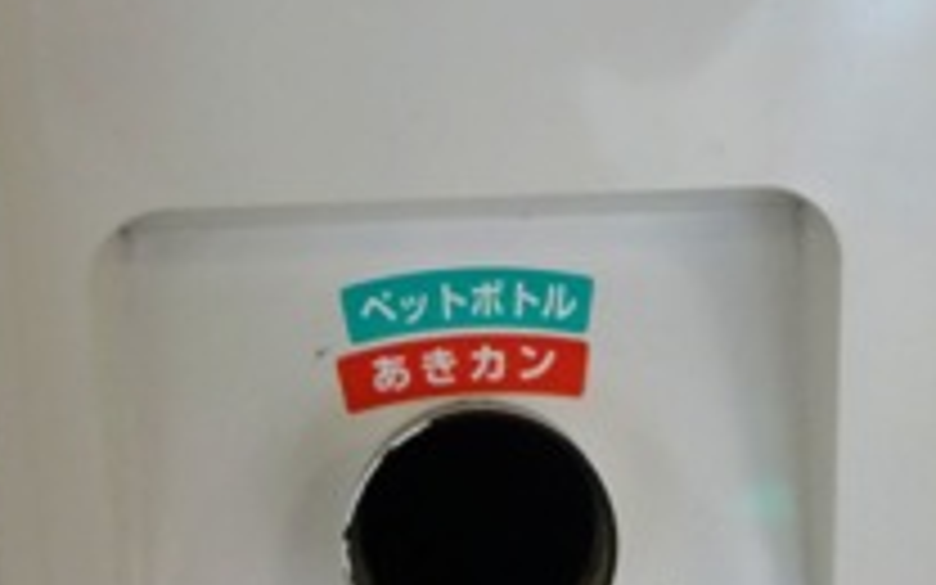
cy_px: 216
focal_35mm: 73
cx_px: 616
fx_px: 1862
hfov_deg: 28.1
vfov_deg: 17.8
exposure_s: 1/60
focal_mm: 6.9
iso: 200
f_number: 3
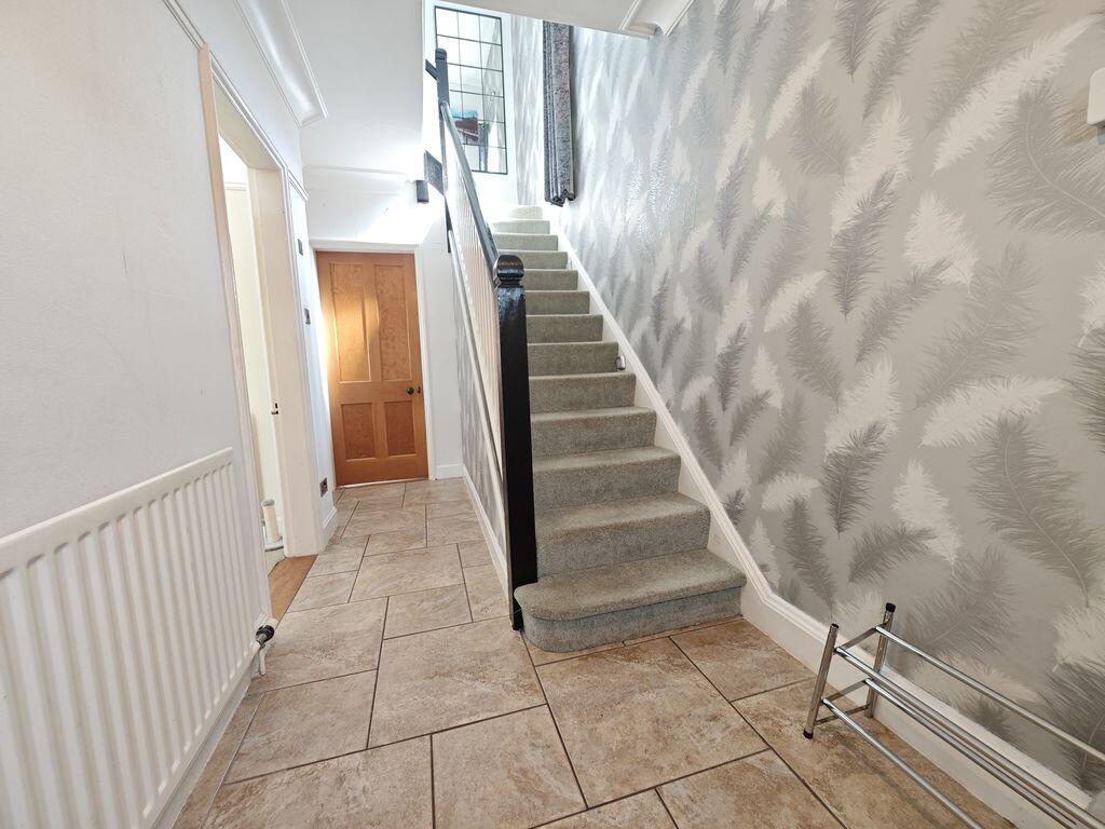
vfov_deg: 94.5
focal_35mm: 12
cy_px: 414
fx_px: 383
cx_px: 552
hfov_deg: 110.5
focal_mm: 2.03
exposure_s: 1/39.6
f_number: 1.8
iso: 125
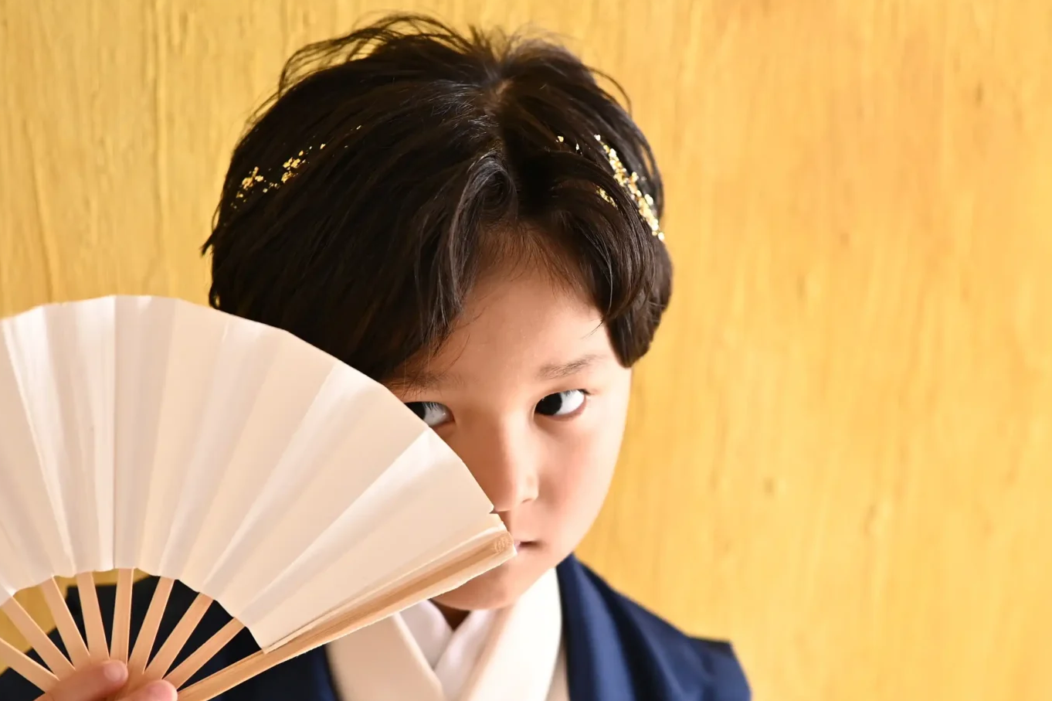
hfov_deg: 21.7
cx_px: 582
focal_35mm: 94
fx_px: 2746
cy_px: 529
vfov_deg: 14.5
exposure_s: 1/160
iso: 320
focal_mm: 50
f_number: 2
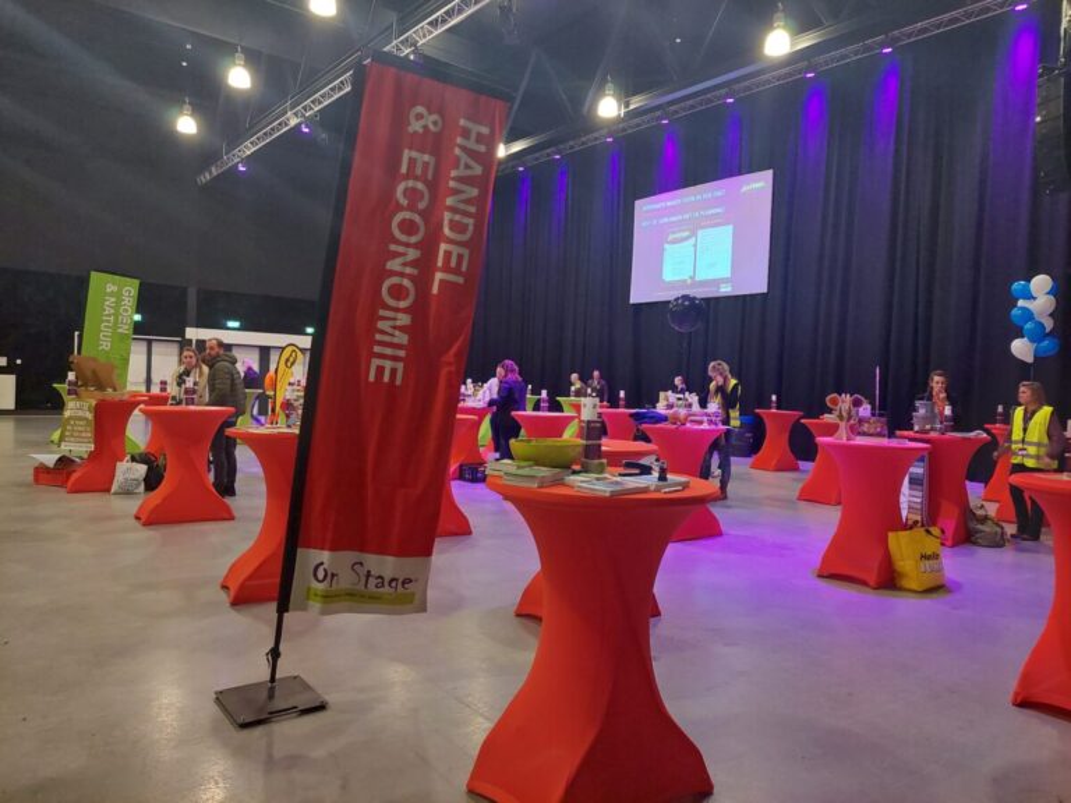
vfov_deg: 56.8
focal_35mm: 24
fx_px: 743
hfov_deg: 71.6
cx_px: 536
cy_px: 402
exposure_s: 1/25
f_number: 1.8
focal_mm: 5.23
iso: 500
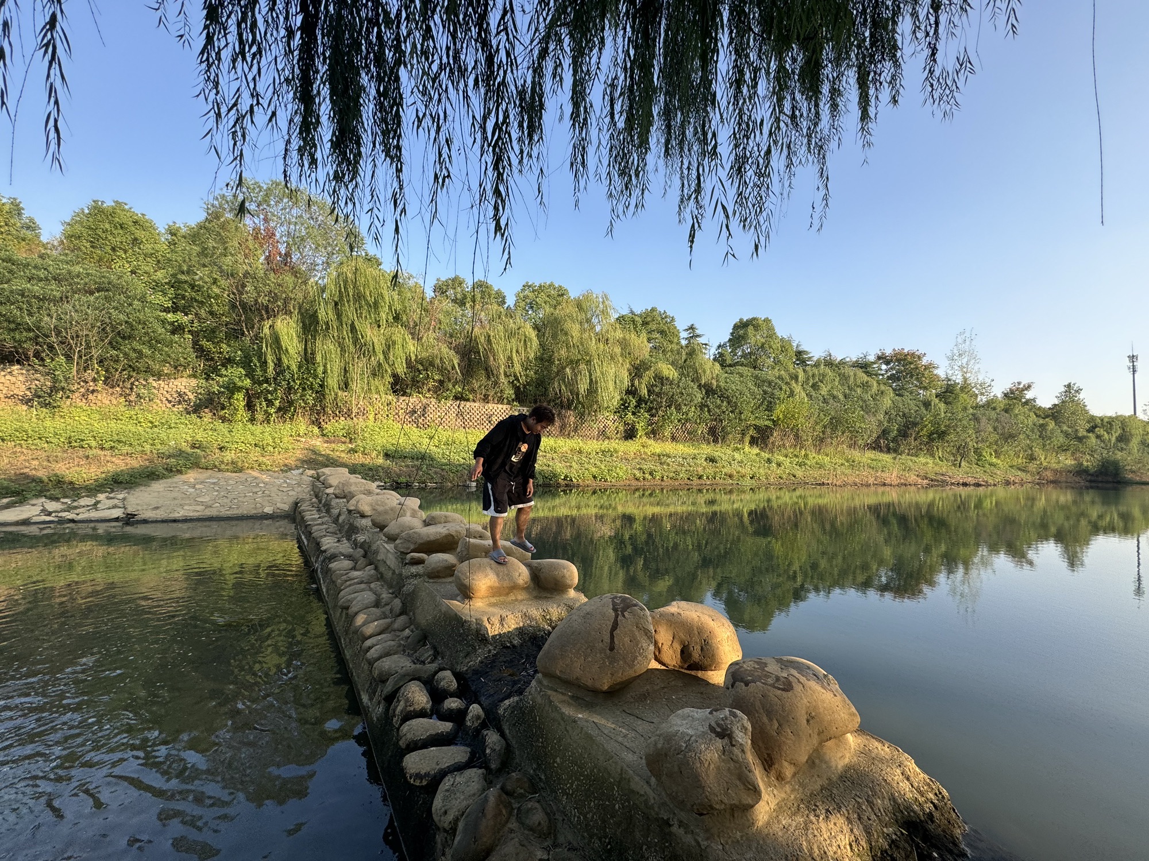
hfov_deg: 102.1
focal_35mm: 14
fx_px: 465
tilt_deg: +3.8
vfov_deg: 85.7
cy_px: 430
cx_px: 574
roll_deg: -2.9
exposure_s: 1/501
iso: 40
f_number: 2.2
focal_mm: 2.22
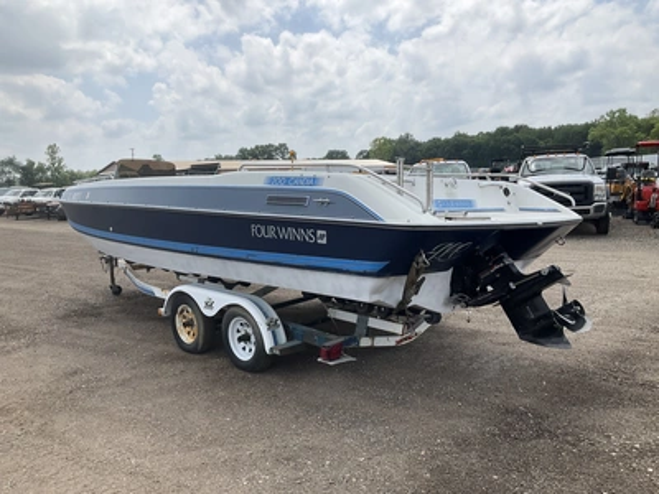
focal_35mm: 29
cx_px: 330
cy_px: 247
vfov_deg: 48.2
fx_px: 552
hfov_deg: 61.7
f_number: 1.8
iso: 25
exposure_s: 1/2141
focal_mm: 3
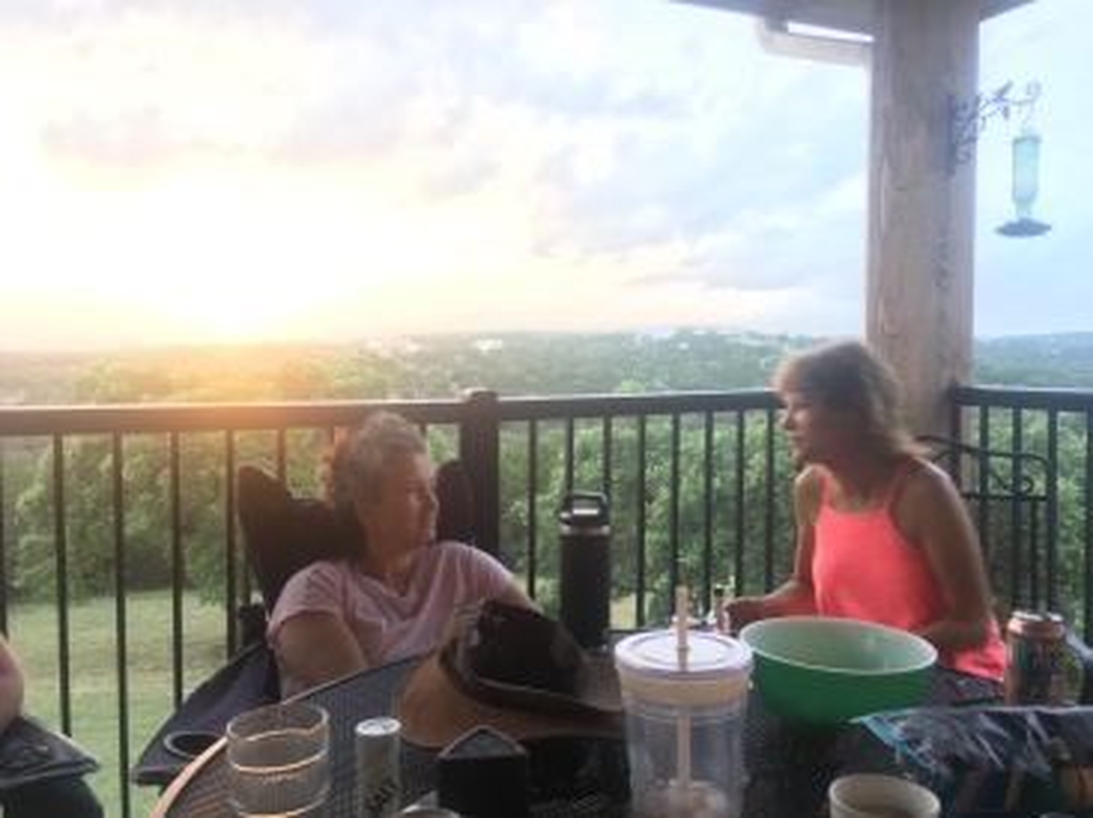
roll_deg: +1.1
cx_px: 546
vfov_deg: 48.2
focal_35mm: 29
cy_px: 409
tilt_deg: -3.0
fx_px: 915
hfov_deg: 61.7
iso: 80
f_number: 2.2
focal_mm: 4.15
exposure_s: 1/30
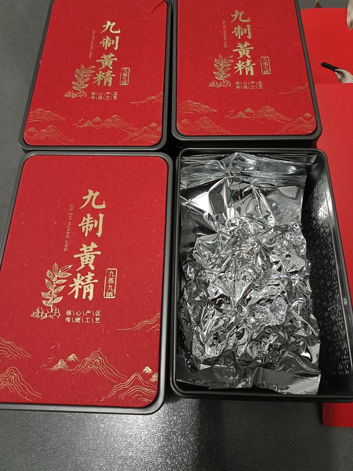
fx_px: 340
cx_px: 176
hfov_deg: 54.9
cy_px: 236
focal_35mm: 25
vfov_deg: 69.4
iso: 2464
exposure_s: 1/25
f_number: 1.7
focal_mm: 4.7
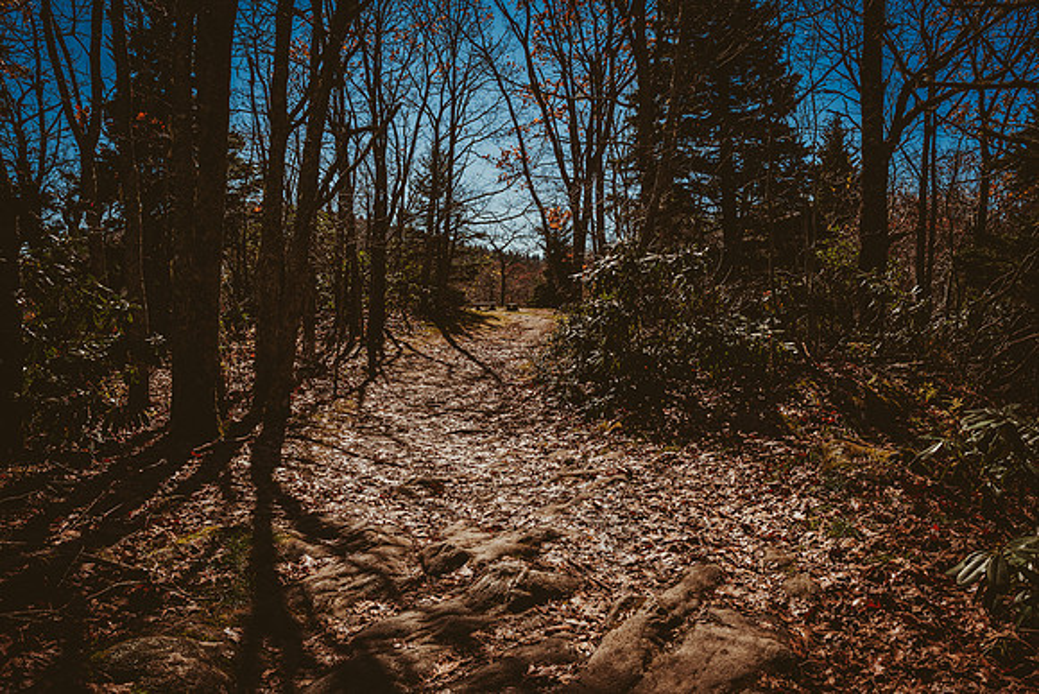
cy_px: 347
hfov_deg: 73.7
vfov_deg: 53.2
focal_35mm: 24
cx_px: 520
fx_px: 693
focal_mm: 24
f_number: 8
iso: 100
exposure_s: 1/250
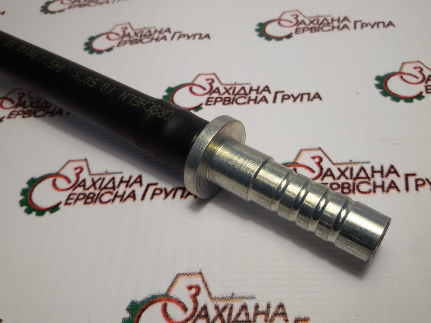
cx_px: 216
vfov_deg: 45.4
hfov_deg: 58.4
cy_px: 162
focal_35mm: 31
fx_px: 386
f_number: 2.4
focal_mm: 2.93
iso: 50
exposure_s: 1/100
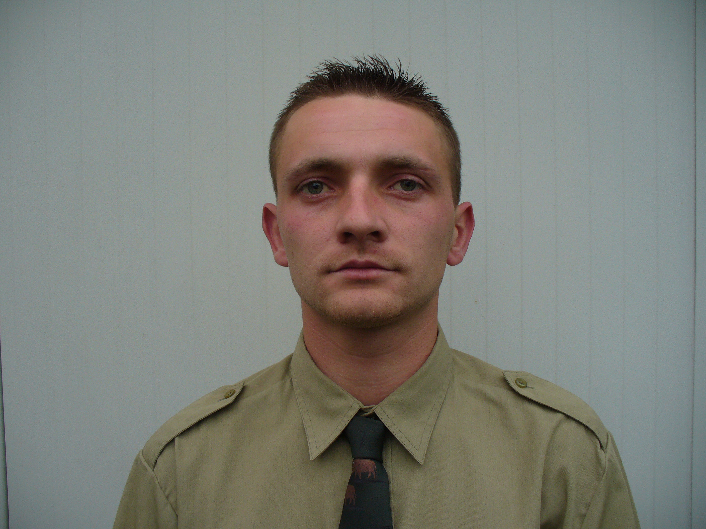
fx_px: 755
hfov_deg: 50.1
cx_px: 353
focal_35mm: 37
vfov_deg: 38.7
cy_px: 264
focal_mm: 6.1
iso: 100
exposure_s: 1/50
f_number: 2.8
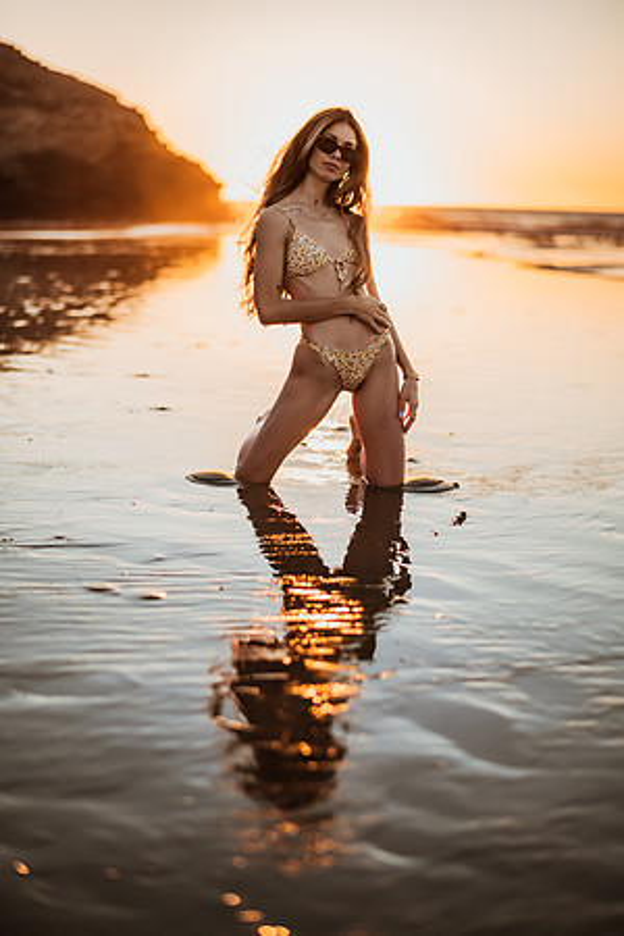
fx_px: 1508
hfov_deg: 23.4
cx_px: 312
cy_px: 468
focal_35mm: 58
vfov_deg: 34.5
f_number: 1.8
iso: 100
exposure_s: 1/800
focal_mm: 58
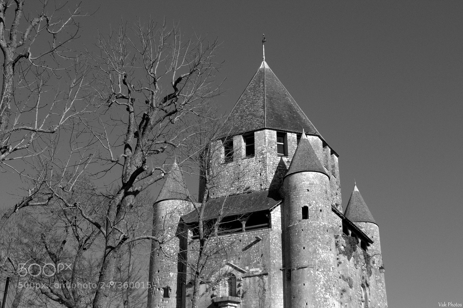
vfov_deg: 20.6
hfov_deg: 30.5
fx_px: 848
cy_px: 154
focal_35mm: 66
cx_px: 232
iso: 400
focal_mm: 44
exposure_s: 1/500
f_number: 11
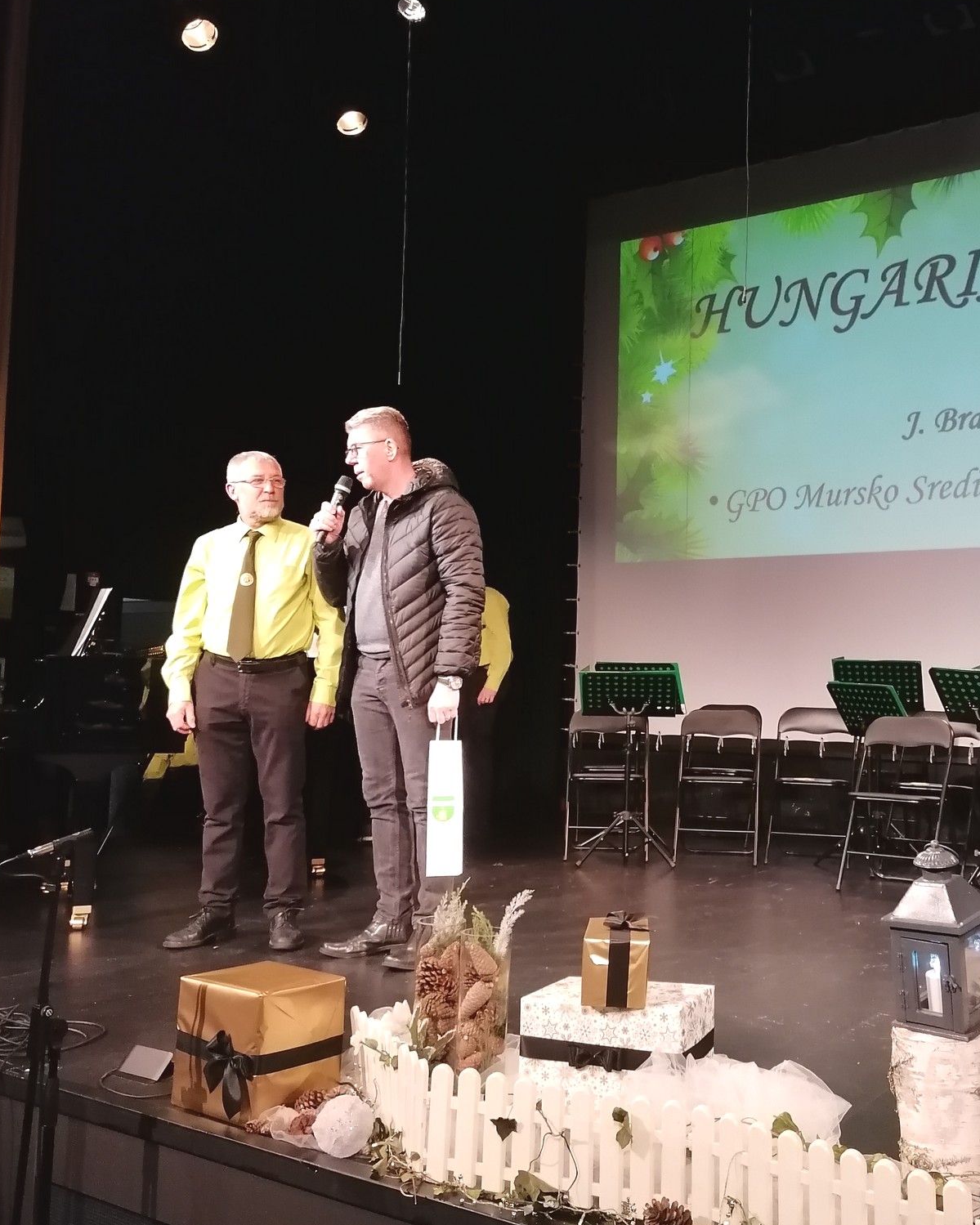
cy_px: 603
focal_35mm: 36
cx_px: 673
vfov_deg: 50.3
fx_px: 1305
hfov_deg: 40.5
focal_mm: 4.75
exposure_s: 1/100
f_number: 1.8
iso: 800
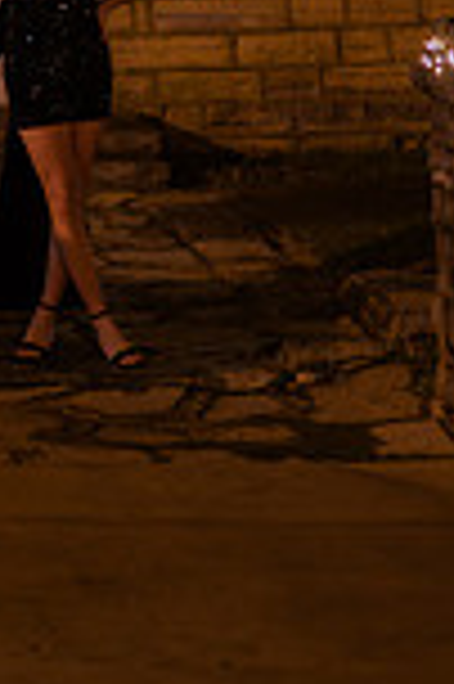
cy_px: -274
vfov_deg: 13.3
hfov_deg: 9.1
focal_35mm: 148
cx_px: -126
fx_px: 2806
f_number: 1.4
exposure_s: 1/100
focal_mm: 50
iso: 2500
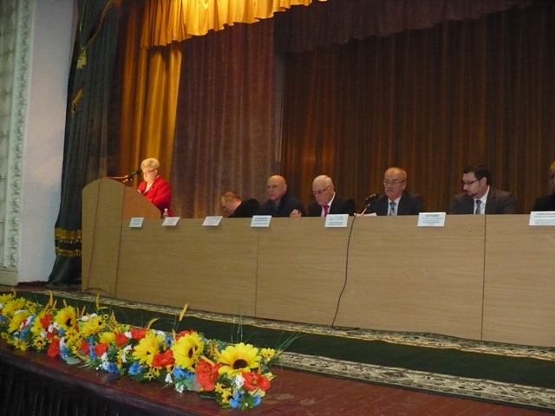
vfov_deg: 38.7
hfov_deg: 50.1
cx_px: 278
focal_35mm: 37
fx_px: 593
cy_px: 208
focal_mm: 6.1
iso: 640
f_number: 2.8
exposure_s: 1/30
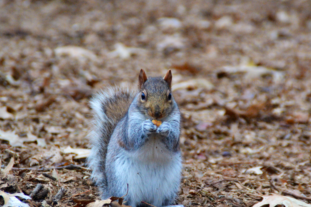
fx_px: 3196
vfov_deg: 3.7
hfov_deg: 5.6
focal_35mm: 370
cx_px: 157
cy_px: 126
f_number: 6.3
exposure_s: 1/320
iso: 3200
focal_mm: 200
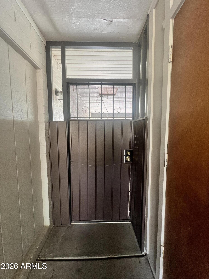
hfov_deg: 89.9
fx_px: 105
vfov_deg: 106.2
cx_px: 104
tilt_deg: -4.9
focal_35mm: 13
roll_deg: -0.1
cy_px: 140
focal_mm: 1.57
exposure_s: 1/62
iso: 250
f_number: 1.8
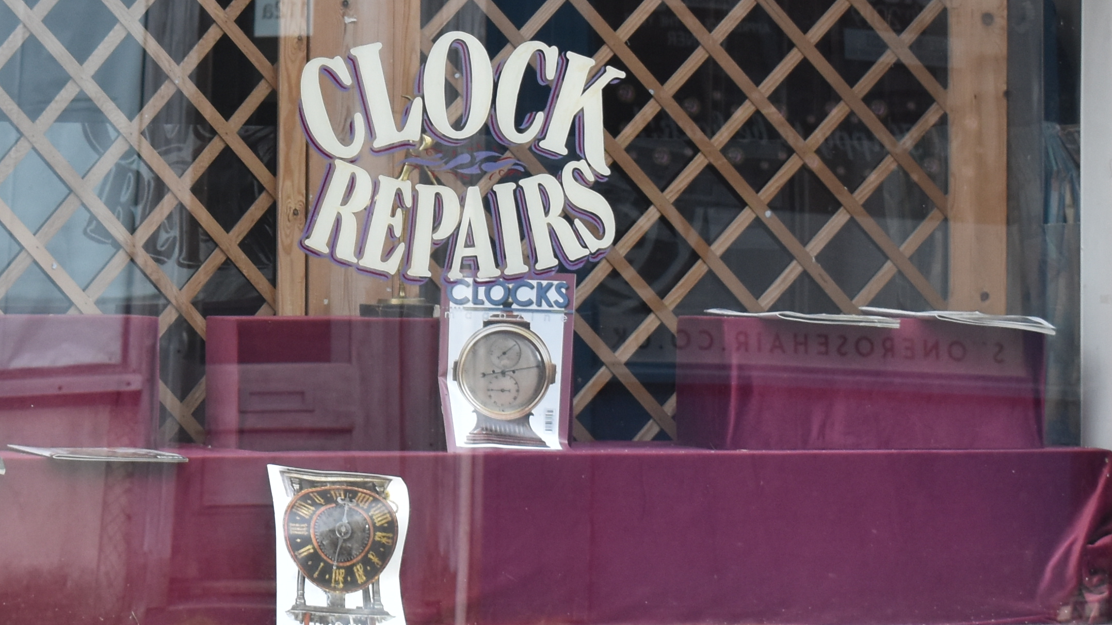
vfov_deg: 5.8
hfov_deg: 10.2
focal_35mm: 210
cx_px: 233
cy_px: 117
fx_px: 6192
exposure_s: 1/250
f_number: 5.3
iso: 450
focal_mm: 48
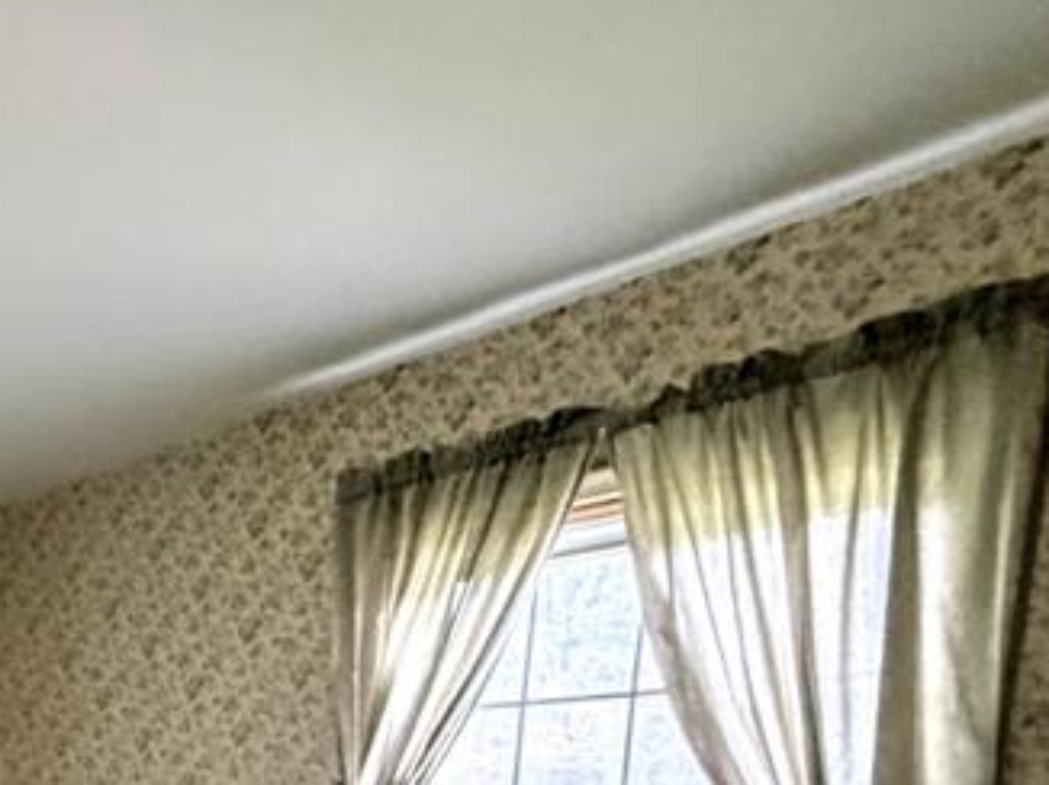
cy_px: 994
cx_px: -354
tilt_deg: -6.3
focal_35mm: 44
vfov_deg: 27.8
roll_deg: -1.0
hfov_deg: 31.6
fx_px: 1332
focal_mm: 2.22
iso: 400
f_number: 2.2
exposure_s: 1/60
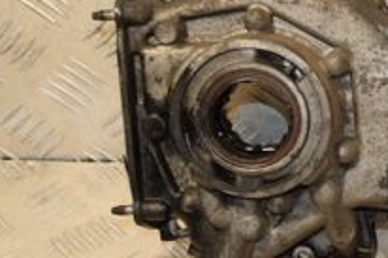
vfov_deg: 9.8
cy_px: 147
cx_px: 561
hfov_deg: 13.9
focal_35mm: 140
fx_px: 1508
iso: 800
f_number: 5.6
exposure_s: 1/200
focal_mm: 30
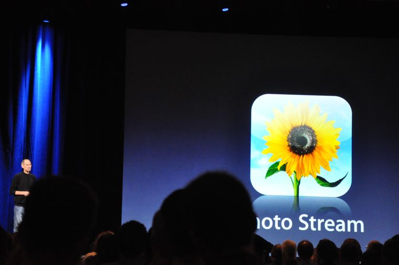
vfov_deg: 13.8
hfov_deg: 20.6
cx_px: 200
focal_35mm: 99
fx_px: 1096
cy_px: 132
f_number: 5.3
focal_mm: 66
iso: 2200
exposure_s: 1/30
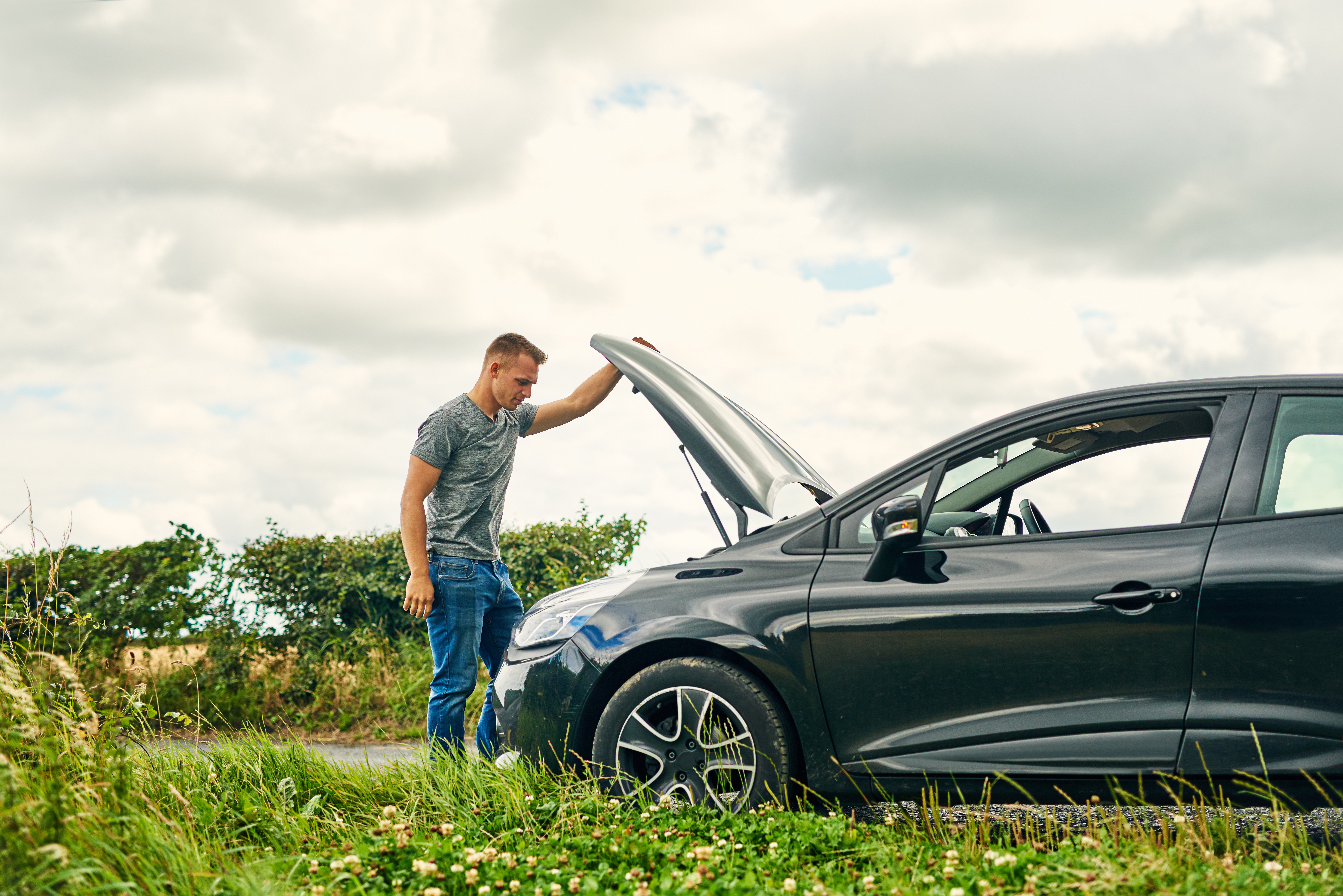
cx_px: 672
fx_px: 1866
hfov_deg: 39.6
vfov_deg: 27.0
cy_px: 448
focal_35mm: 50
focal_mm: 50
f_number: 2
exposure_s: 1/4000
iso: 200
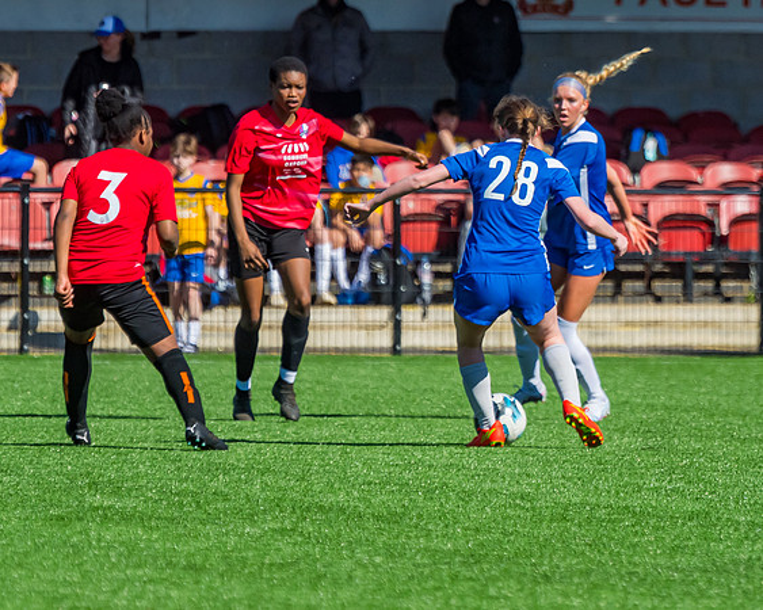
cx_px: 527
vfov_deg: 3.4
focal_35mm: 452
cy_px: 369
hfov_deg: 4.3
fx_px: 10211
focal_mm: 220
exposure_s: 1/6400
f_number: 4
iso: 400
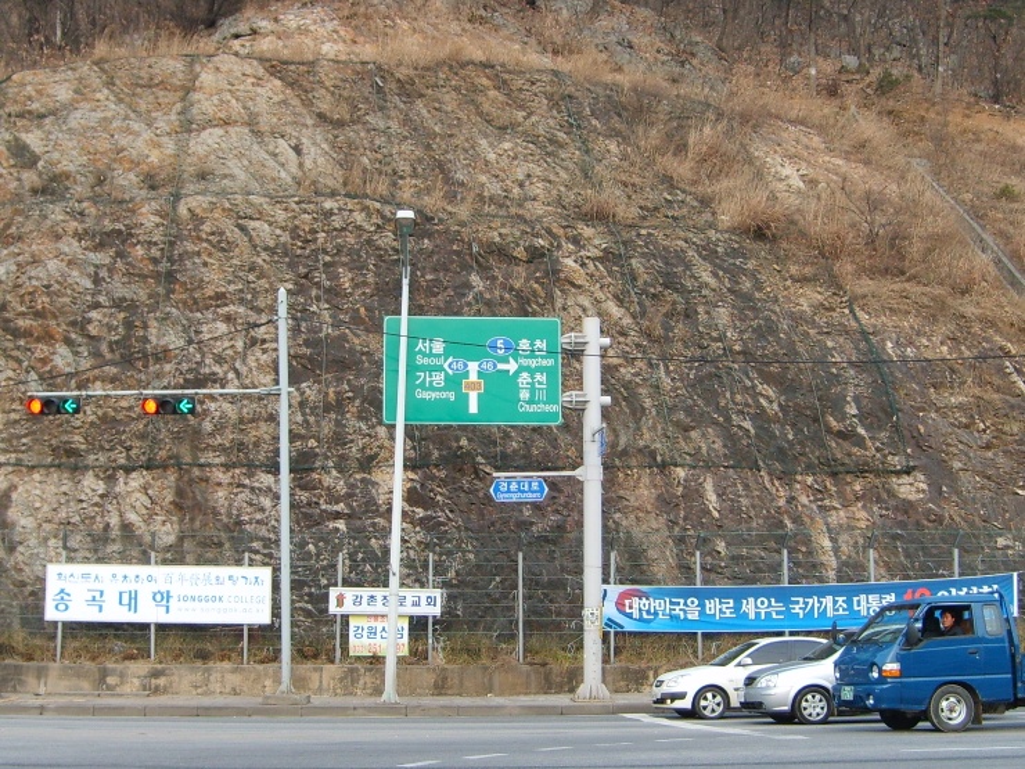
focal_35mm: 35
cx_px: 512
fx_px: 1036
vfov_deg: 40.7
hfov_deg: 52.6
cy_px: 384
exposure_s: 1/250
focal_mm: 5.8
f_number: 2.8
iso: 50
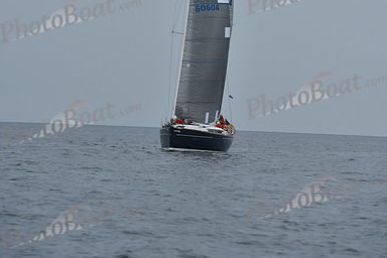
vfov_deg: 4.5
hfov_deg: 6.8
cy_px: 55
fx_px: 3246
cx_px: 194
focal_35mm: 302
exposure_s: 1/800
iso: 250
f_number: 6.3
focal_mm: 200
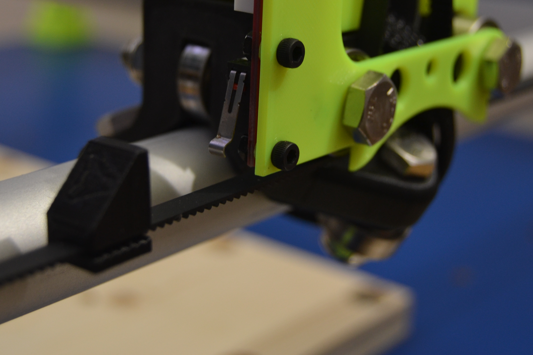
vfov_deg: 18.4
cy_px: 119
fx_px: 1095
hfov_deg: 27.3
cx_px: 234
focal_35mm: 74
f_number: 4.5
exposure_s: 1/30
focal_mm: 34
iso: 400
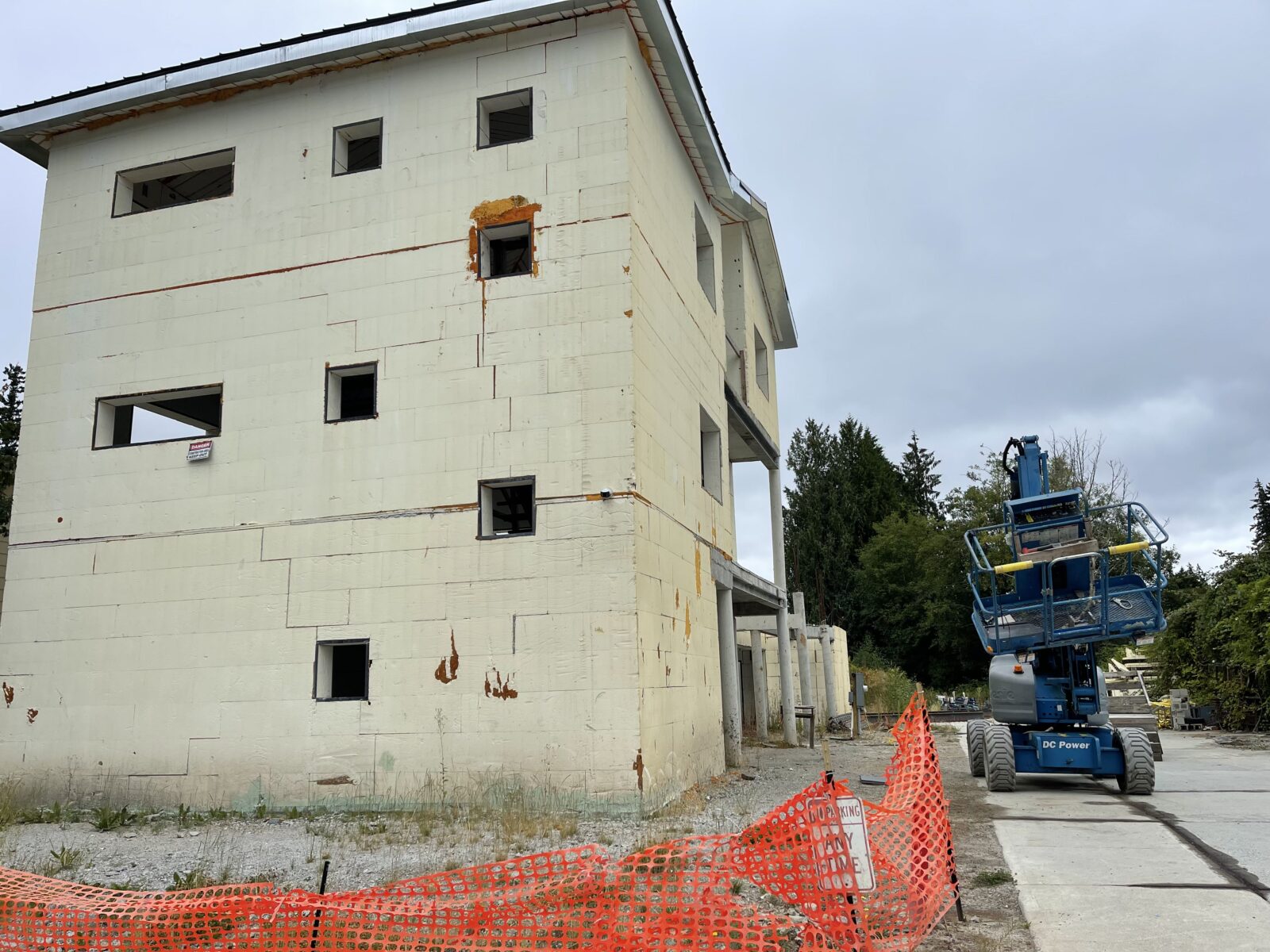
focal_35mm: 25
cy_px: 476
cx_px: 635
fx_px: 917
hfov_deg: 69.4
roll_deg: +1.8
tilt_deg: +11.6
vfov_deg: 54.9
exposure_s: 1/2597
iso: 32
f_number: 1.6
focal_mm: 5.1
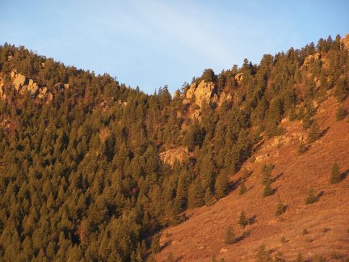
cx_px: 174
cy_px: 131
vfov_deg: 7.9
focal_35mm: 189
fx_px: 1906
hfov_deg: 10.5
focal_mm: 31.3
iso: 80
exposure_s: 1/100
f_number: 3.2
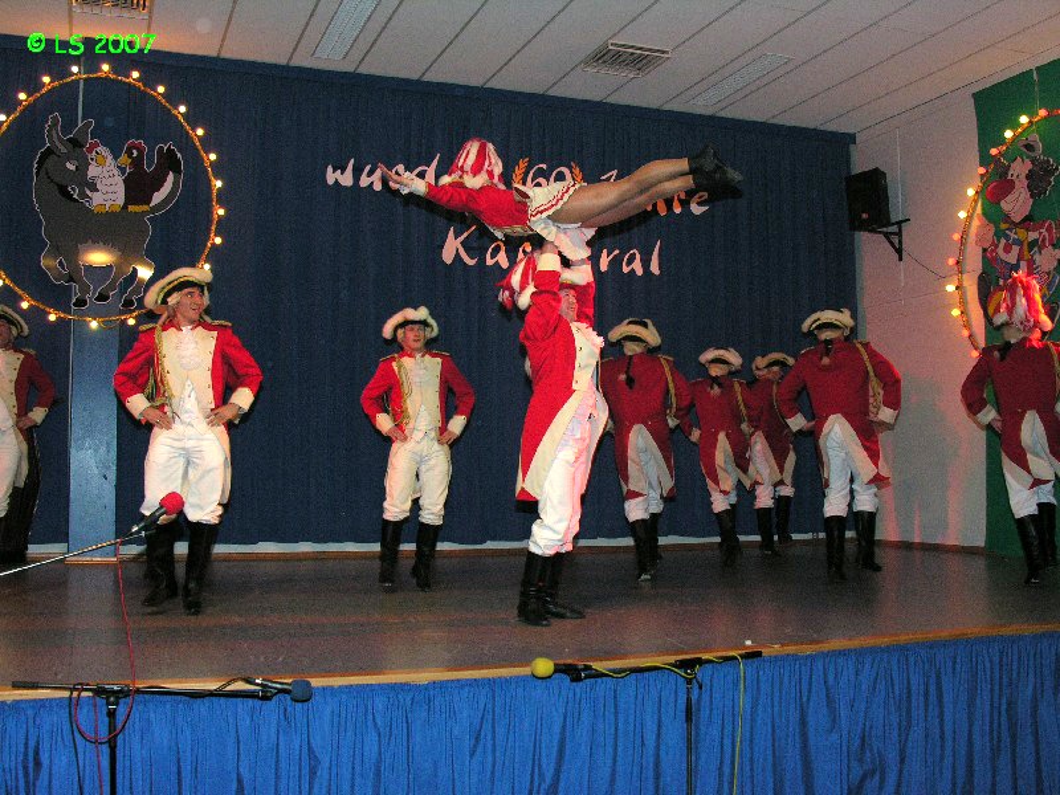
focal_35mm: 37
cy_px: 398
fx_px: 1133
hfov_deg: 50.1
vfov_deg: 38.7
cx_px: 530
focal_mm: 9.5
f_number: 4
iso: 200
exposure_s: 1/60.1
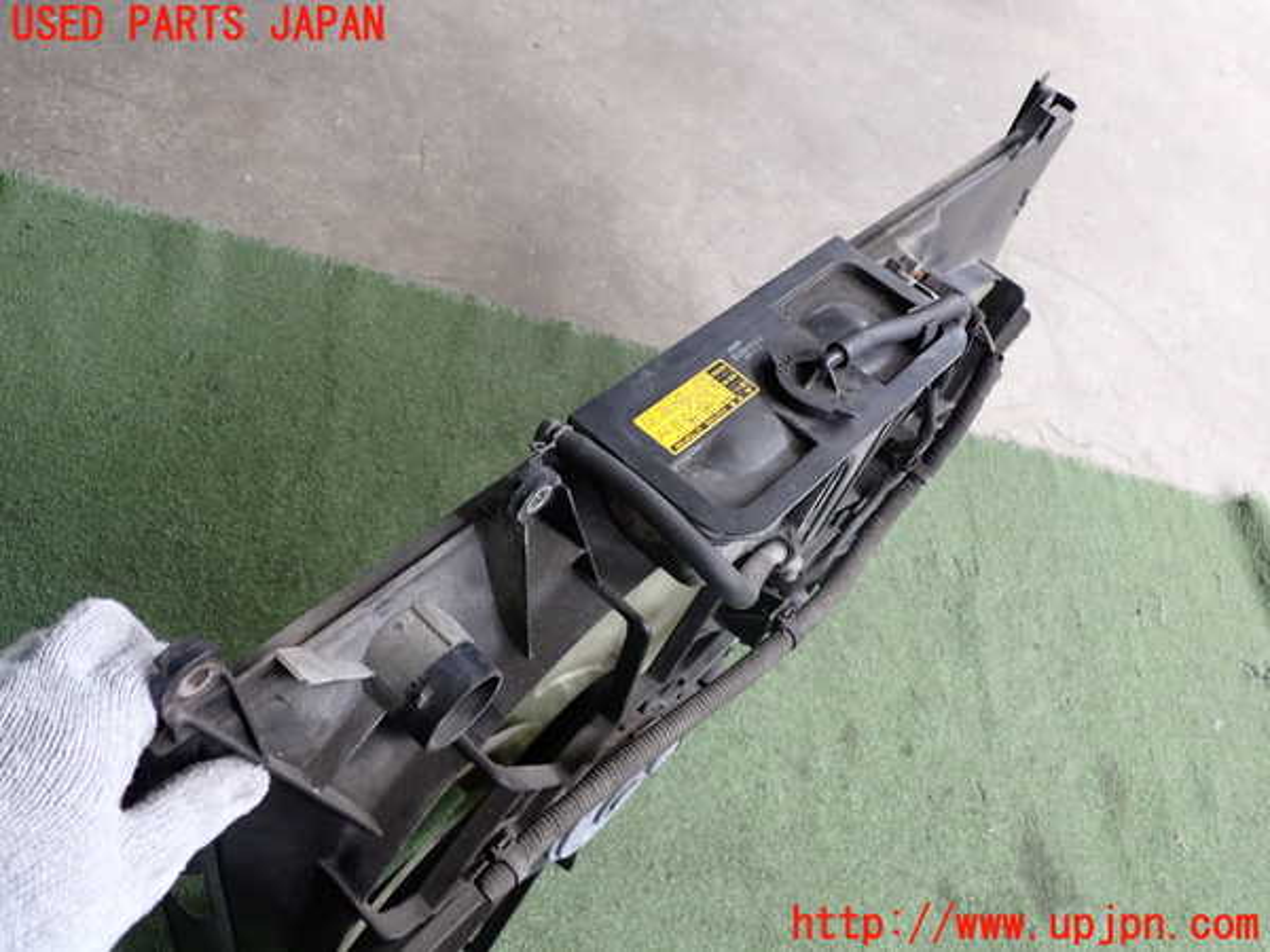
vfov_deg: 46.8
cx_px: 635
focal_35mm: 30
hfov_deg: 60.0
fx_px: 1101
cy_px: 476
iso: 200
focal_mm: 5.4
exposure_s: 1/80
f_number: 2.3
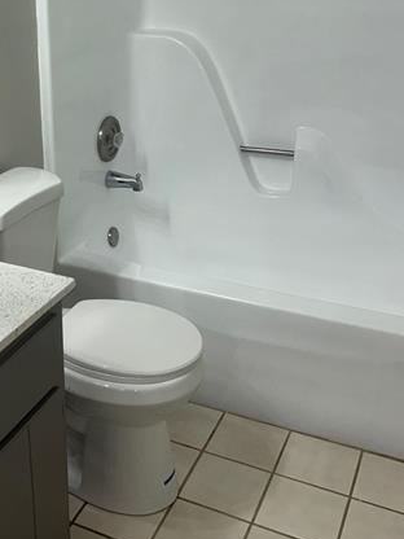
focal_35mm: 48
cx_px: 93
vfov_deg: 38.4
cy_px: 120
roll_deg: +1.5
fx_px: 747
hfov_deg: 29.7
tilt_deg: -15.1
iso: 40
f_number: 1.5
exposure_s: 1/120
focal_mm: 5.7
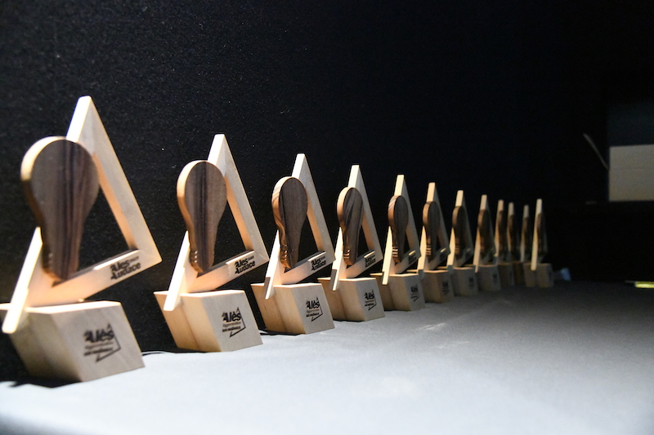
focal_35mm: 34
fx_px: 617
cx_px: 327
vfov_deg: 38.9
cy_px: 218
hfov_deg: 55.8
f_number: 4
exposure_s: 1/40
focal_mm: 34
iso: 25600
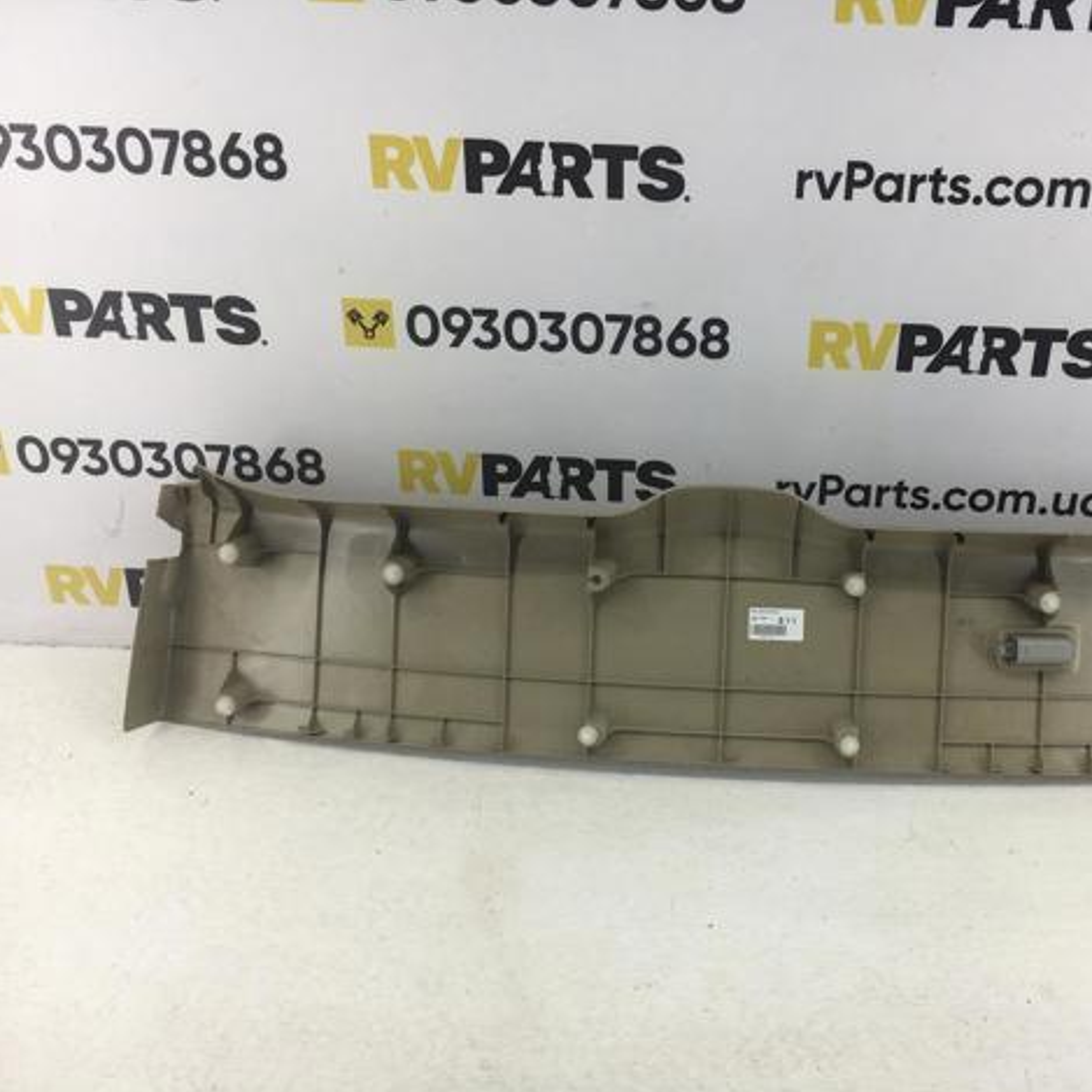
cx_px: 689
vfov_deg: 47.2
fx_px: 1249
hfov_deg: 46.8
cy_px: 556
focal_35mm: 35
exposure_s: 1/50
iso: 25
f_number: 2.2
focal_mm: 4.15
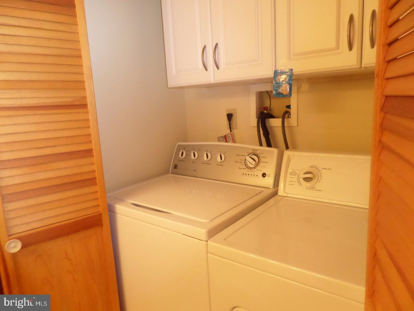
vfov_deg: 56.8
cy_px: 156
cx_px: 207
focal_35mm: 24
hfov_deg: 71.6
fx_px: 287
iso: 400
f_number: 3.1
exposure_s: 1/20
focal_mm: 4.3
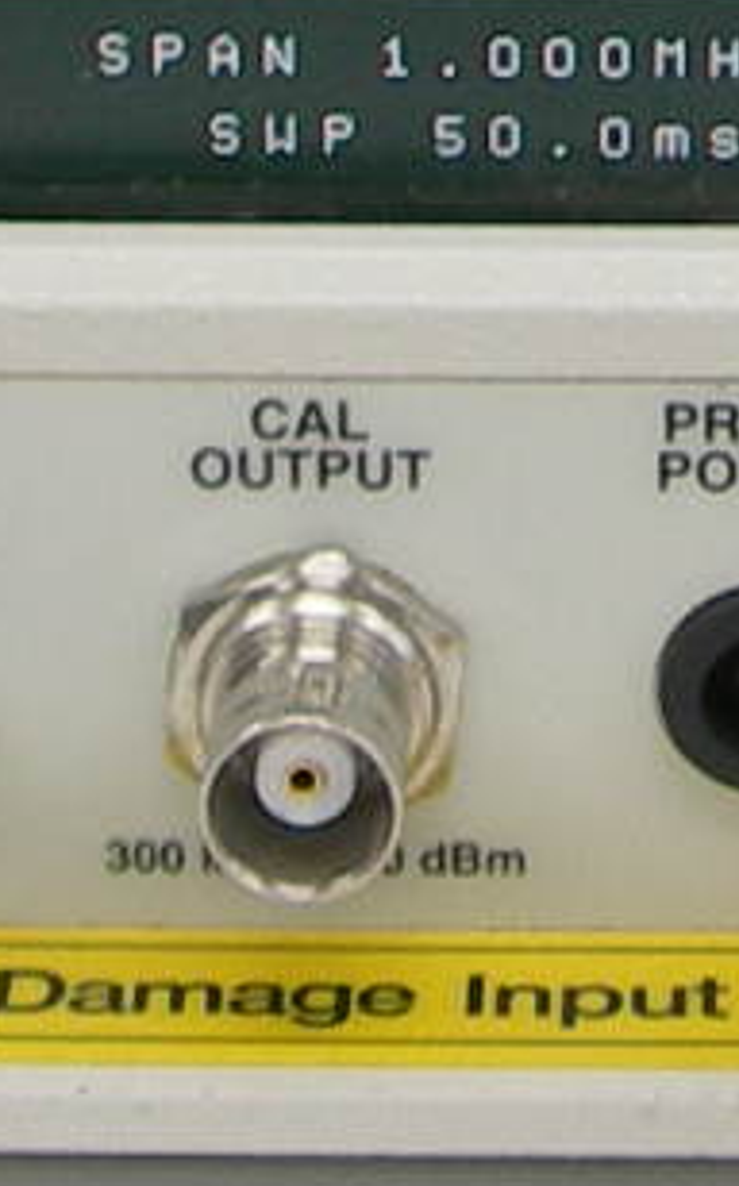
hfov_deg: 4.9
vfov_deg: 7.7
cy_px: -662
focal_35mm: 268
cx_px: 1024
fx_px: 8652
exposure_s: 1/17.2
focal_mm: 7.8
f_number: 2.8
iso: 50
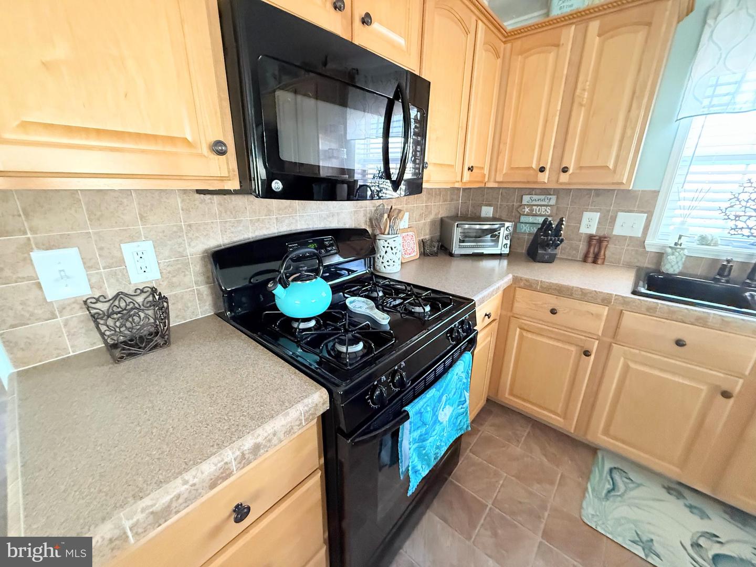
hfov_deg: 102.1
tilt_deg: -18.8
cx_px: 378
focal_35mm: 14
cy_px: 284
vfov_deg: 85.7
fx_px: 306
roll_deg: +0.6
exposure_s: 1/60
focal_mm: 2.22
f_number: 2.2
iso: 800
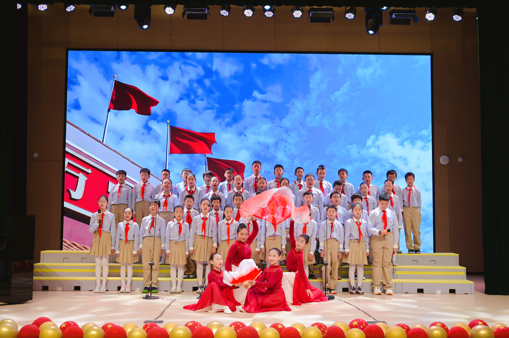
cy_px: 169
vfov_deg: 33.3
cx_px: 254
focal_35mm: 40
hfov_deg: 48.5
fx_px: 565
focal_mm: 40
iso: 100
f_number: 4
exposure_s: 1/50
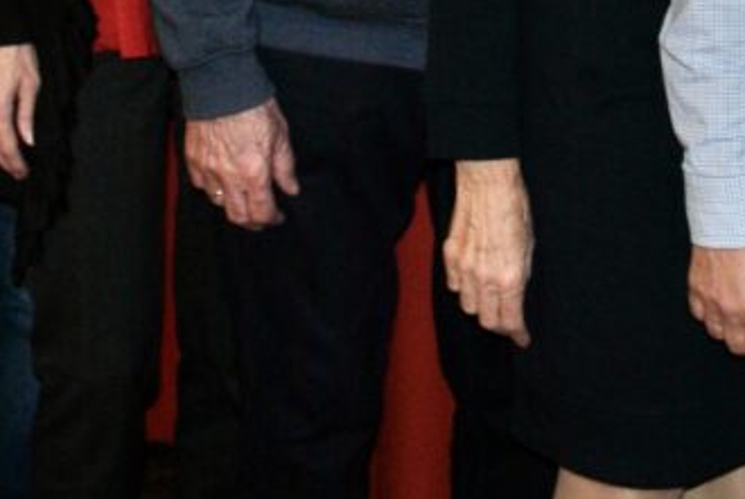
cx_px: 542
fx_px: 1927
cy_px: -261
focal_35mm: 93
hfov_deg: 21.7
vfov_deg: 13.8
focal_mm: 20
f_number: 3.8
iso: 200
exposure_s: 1/60
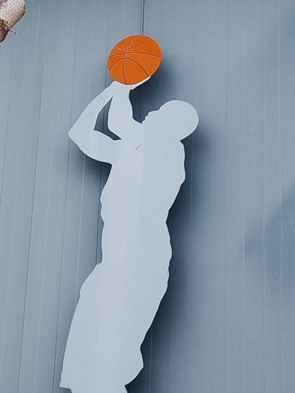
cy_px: 196
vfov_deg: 67.3
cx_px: 148
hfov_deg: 53.1
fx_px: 295
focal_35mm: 26
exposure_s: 1/50
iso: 50
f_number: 1.8
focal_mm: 4
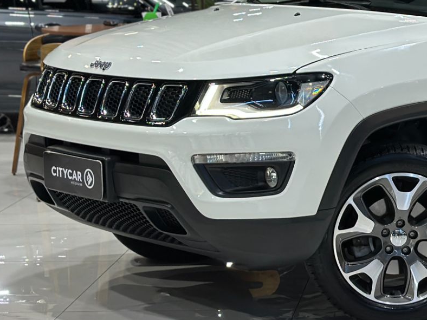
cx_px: 436
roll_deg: +0.0
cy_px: 92
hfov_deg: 16.5
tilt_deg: -6.6
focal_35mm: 117
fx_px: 1443
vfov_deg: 12.6
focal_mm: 6.86
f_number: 1.78
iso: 125
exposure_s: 1/120
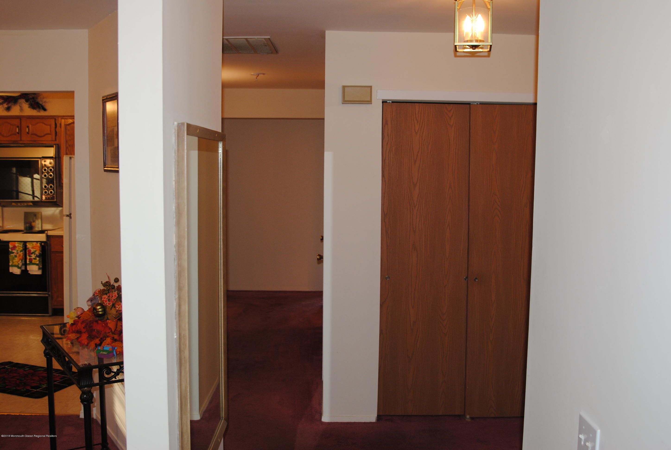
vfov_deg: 37.0
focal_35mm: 36
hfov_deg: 53.0
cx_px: 336
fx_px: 672
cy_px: 225
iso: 200
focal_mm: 24
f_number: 2.8
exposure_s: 1/60
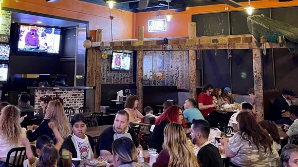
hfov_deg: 41.0
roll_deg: -1.1
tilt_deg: +10.8
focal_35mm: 50
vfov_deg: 22.8
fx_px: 395
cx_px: 108
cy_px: -7
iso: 800
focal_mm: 5.1
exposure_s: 1/30
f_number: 1.6
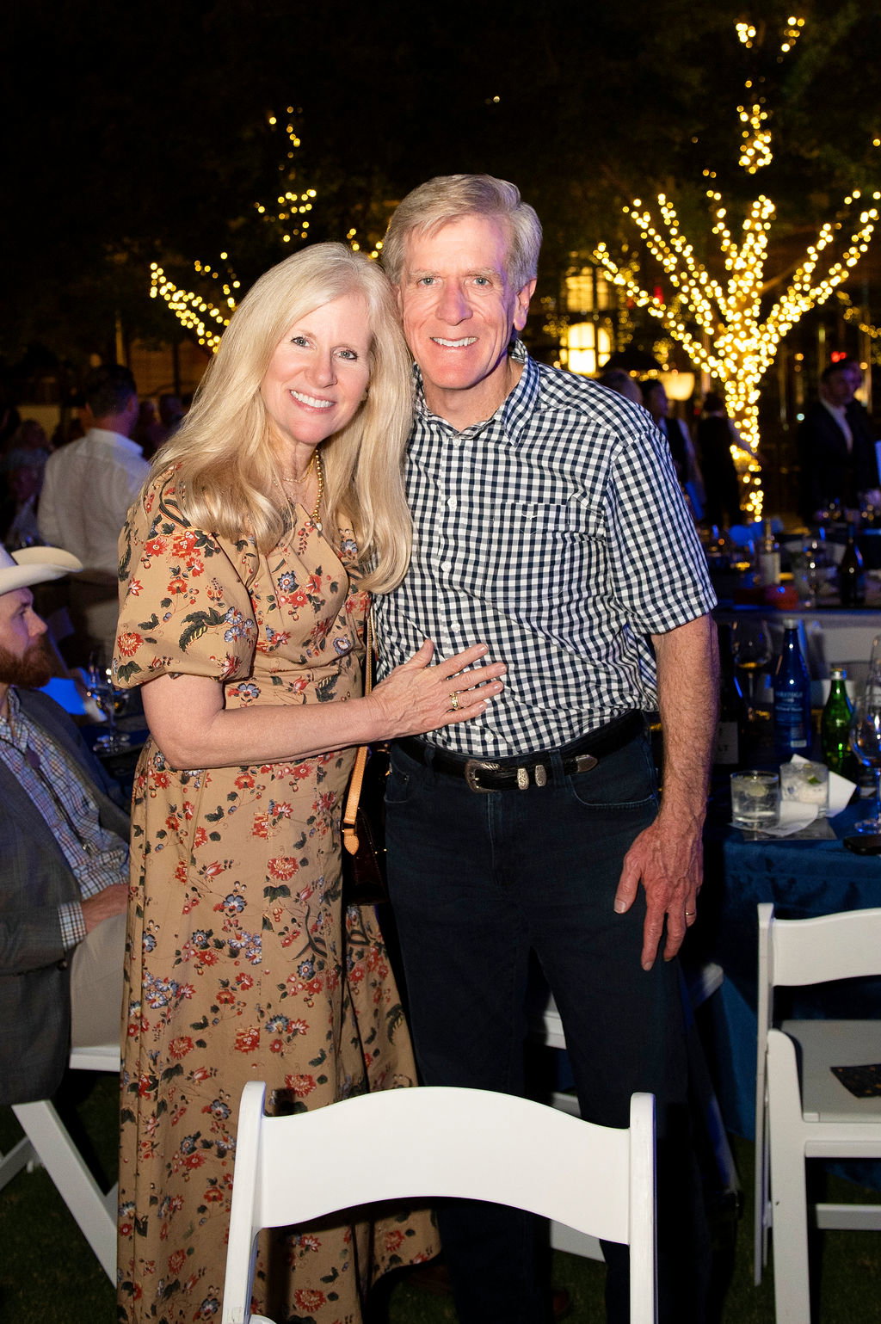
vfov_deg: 63.7
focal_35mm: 29
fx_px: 1066
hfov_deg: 44.9
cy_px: 662
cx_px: 440
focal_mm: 29
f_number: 4
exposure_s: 1/200
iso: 2500
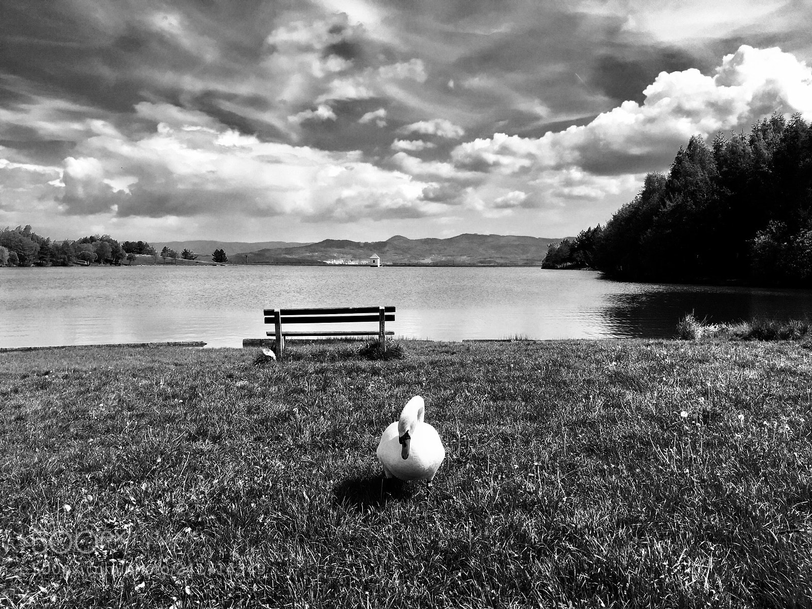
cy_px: 304
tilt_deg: -2.1
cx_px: 406
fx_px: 680
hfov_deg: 61.7
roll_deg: -0.7
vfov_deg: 48.2
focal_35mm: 29
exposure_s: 1/2326
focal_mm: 4.15
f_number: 2.2
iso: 32
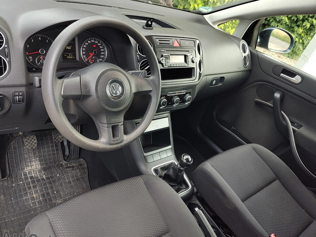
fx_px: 256
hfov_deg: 63.3
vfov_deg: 49.6
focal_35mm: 28
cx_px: 145
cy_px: 105
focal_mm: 5.56
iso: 100
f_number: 1.8
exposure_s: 1/109
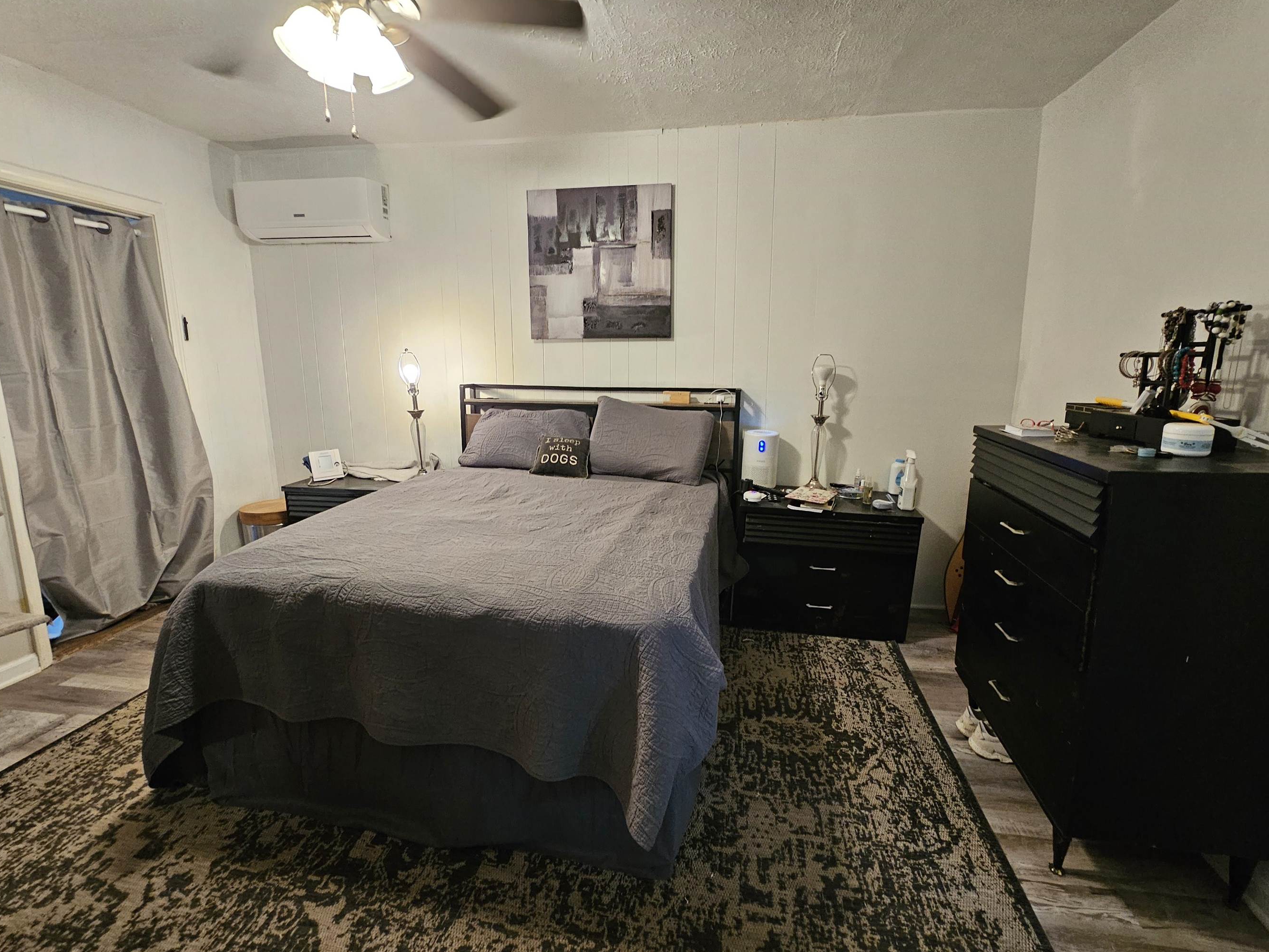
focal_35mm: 15
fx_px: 550
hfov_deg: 98.1
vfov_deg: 81.8
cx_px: 651
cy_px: 476
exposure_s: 1/30
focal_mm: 2.2
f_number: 2.2
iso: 320
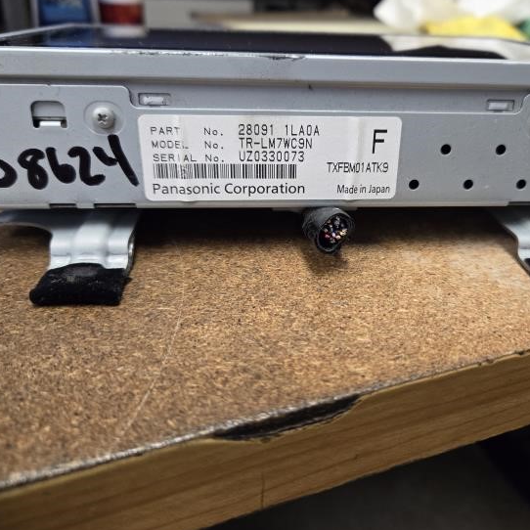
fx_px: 520
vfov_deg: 54.0
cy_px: 257
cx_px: 317
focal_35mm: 30
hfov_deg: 53.7
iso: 640
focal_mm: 5.4
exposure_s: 1/120
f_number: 1.8
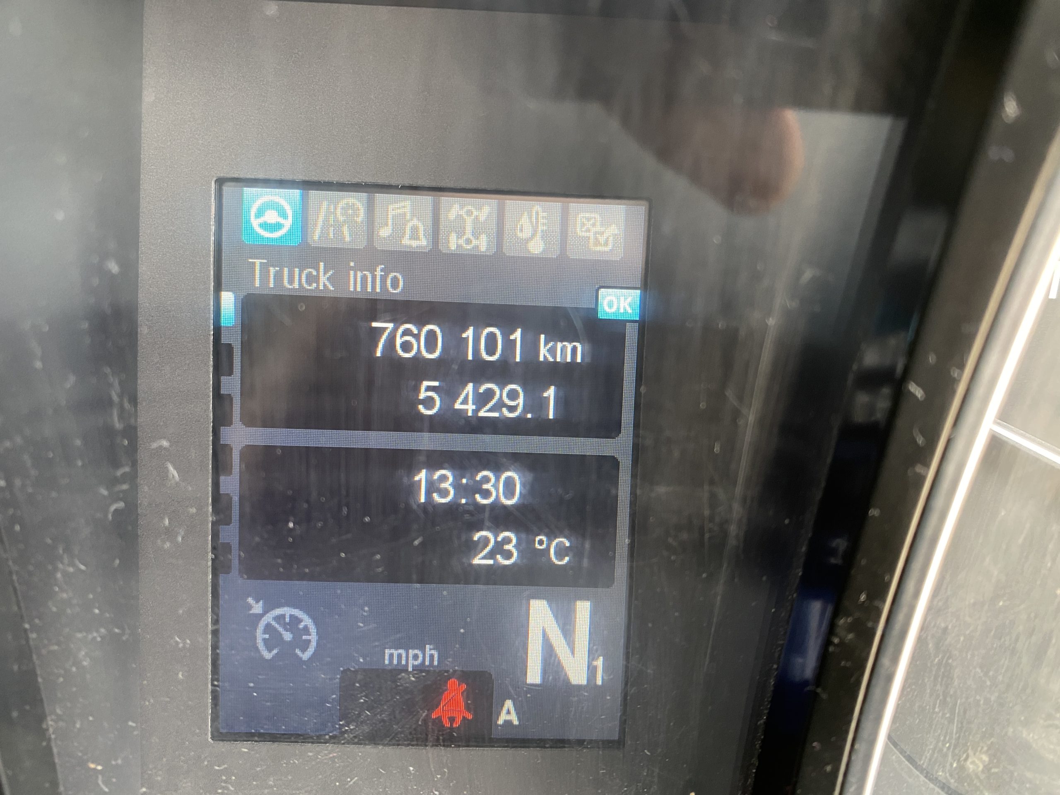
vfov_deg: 53.1
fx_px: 796
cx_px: 530
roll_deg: -2.0
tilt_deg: -33.1
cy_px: 398
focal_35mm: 26
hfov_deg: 67.3
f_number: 1.8
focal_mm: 4.25
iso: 250
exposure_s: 1/60
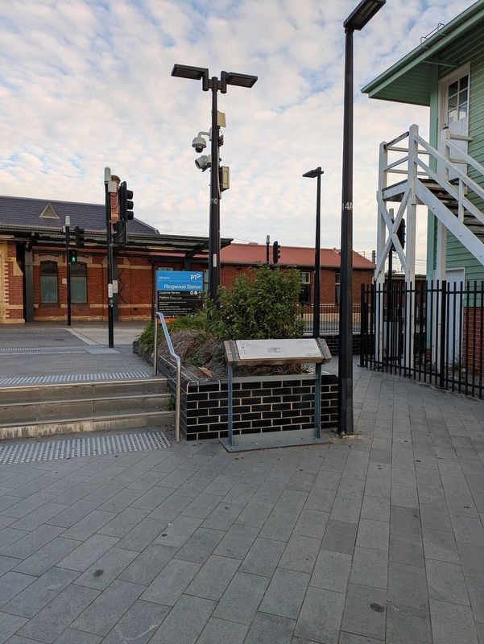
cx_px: 242
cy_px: 322
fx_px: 466
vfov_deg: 69.4
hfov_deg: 54.9
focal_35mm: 25
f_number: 1.89
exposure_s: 1/477
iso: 50
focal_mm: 5.43
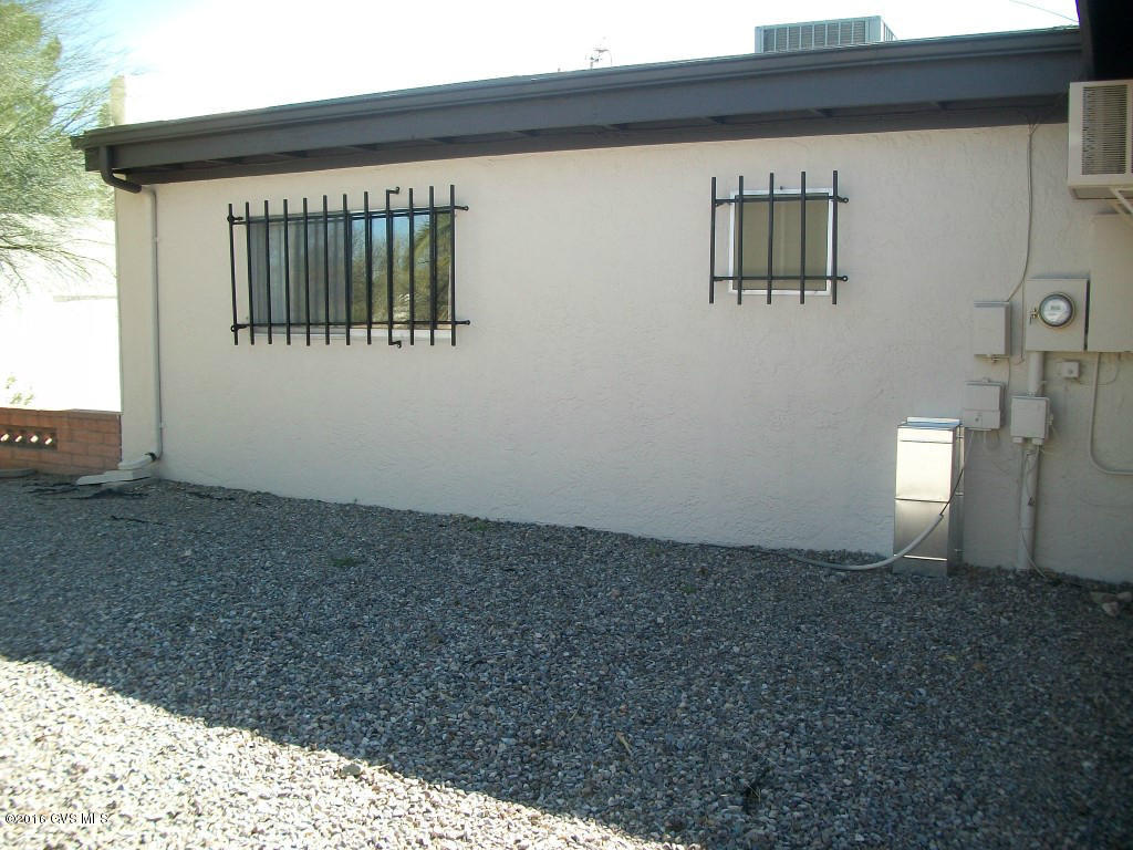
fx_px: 1047
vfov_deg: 44.2
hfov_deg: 56.8
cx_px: 566
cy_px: 425
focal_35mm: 32
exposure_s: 1/320
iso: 80
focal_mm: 5.7
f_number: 2.9
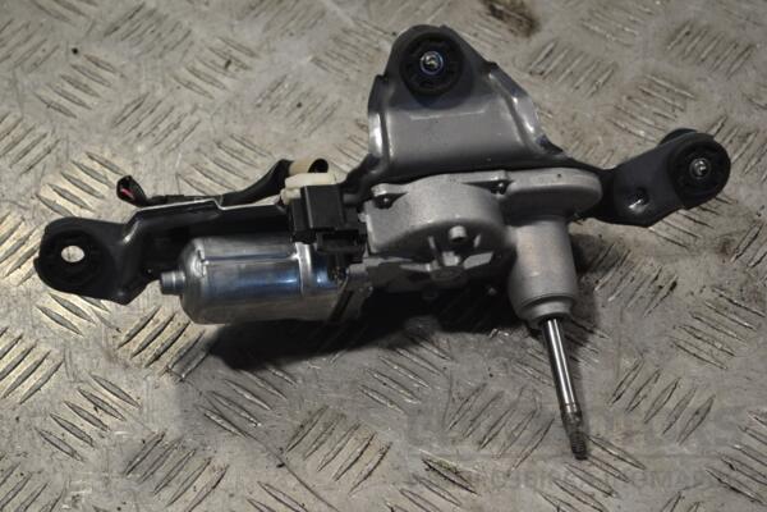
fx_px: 1758
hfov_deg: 24.6
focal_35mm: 82
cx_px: 384
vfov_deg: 16.6
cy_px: 256
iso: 400
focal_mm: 55
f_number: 5.6
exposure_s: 1/125
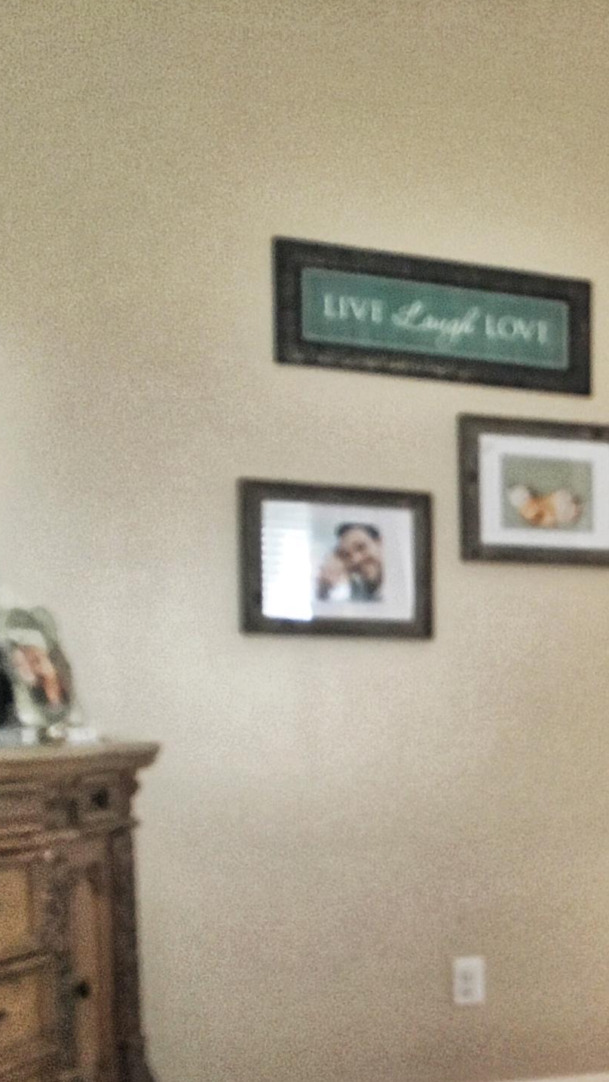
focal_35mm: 66
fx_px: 1894
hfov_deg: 16.4
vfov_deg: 31.2
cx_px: 956
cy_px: 840
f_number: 2.2
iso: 160
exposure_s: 1/30
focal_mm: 4.15
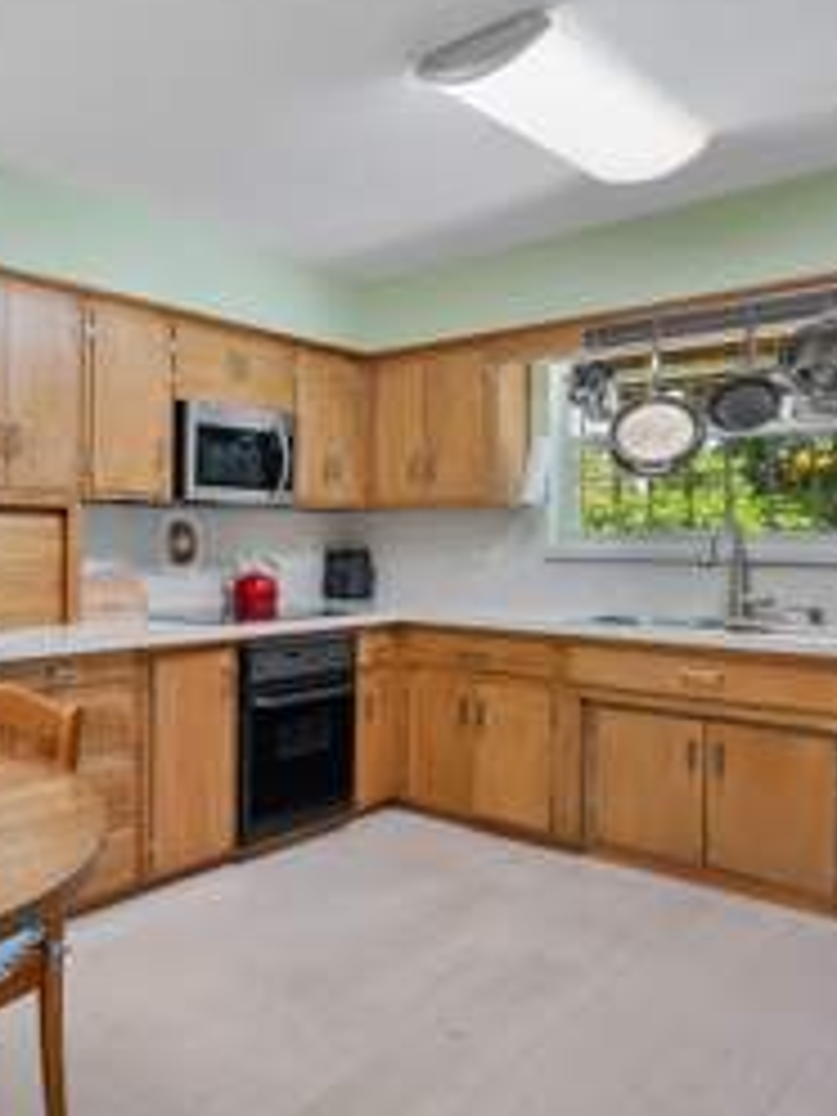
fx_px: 838
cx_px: -68
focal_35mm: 26
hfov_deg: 42.6
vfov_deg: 67.2
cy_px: 506
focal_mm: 14
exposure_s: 1/60
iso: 320
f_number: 8
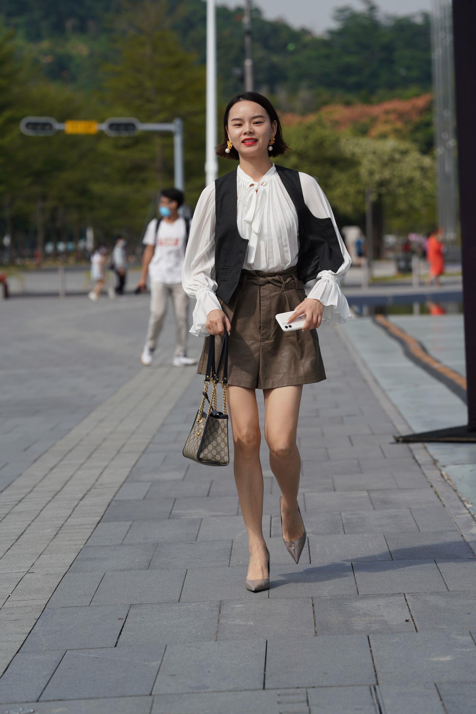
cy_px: 357
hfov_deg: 10.2
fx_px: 2677
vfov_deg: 15.2
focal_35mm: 135
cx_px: 238
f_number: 5
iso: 100
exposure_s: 1/1000
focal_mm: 135
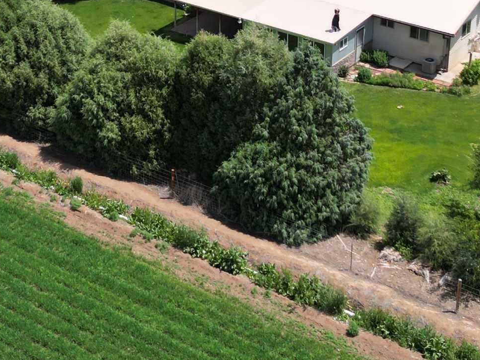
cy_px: -18
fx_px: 1054
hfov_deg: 25.6
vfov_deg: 18.8
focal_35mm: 76
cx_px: 199
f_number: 1.7
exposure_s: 1/4000
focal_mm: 6.72
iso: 150
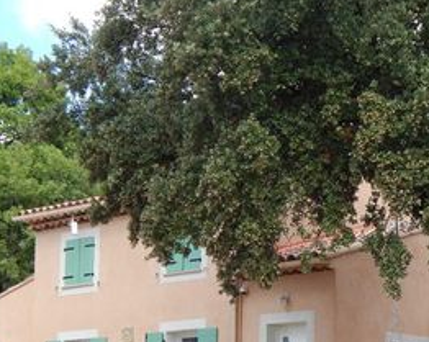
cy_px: 327
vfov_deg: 17.7
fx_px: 1078
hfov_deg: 21.9
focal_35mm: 85
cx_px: 398
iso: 125
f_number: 3.4
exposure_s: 1/320
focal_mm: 6.8
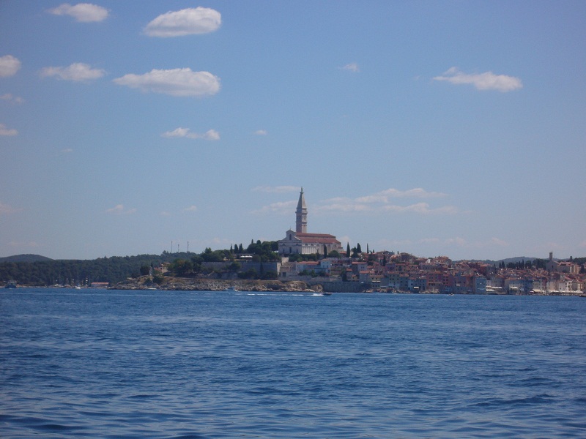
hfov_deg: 18.7
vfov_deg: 14.1
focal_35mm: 105
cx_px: 293
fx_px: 1778
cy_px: 220
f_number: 5
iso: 80
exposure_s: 1/800
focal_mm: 17.4
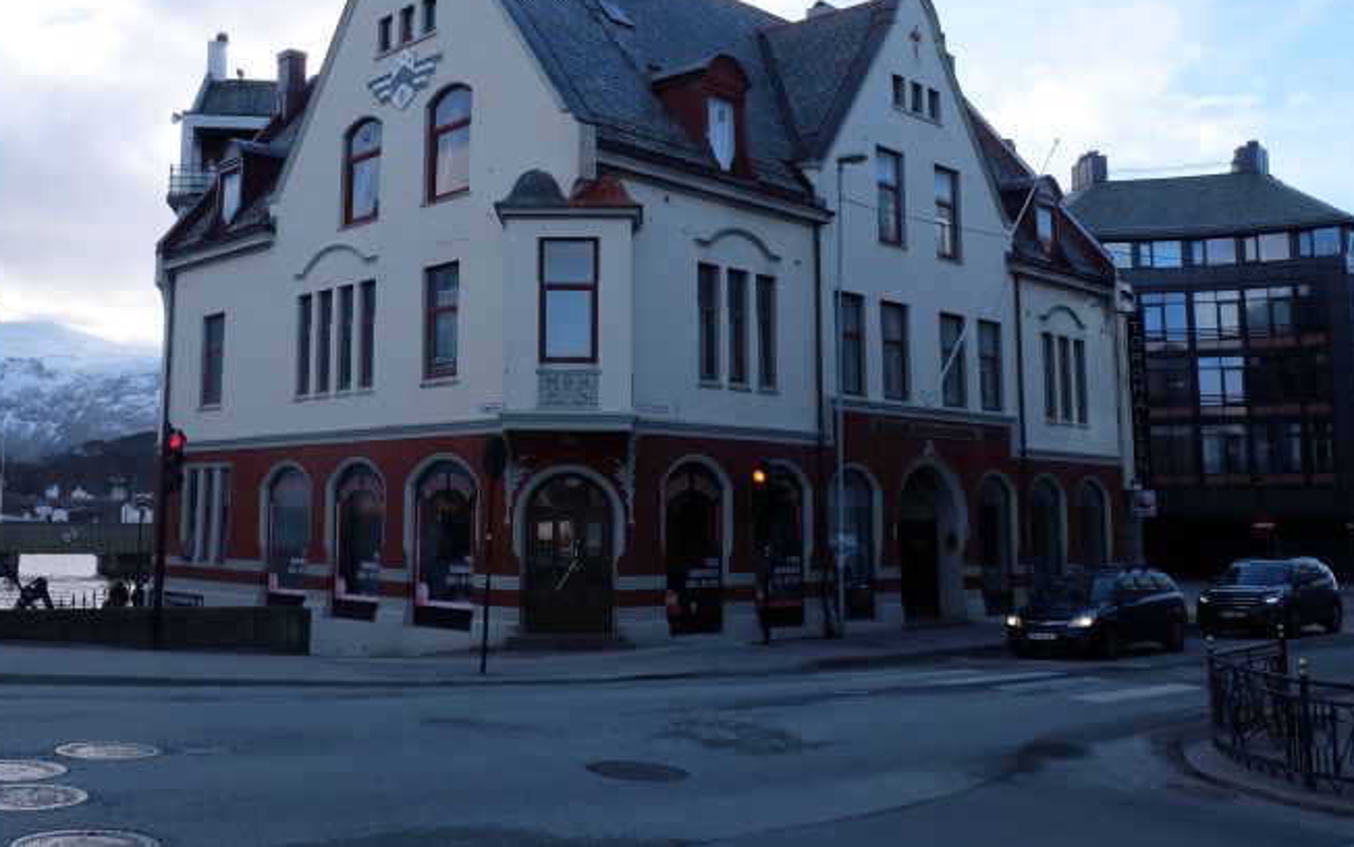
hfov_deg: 49.1
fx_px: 1477
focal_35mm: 40
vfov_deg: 31.8
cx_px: 569
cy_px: 296
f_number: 8
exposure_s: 1/420
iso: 400
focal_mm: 21.1
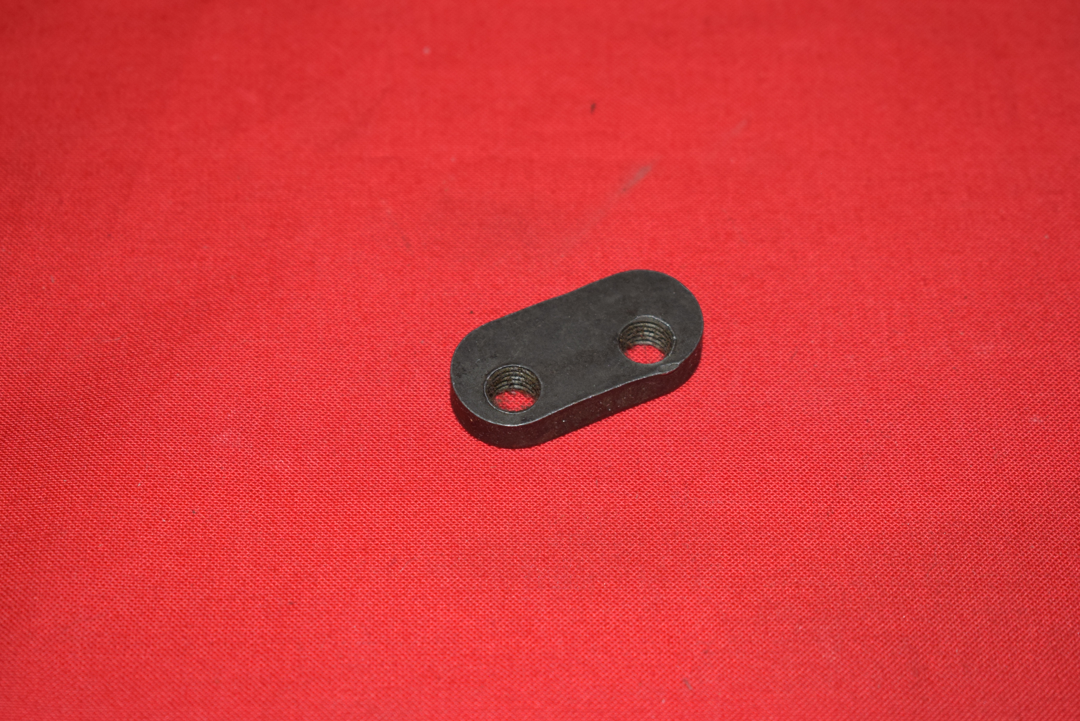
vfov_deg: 16.6
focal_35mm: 82
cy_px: 360
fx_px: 2475
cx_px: 540
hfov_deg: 24.6
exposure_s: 1/125
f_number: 5.6
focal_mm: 55
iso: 640
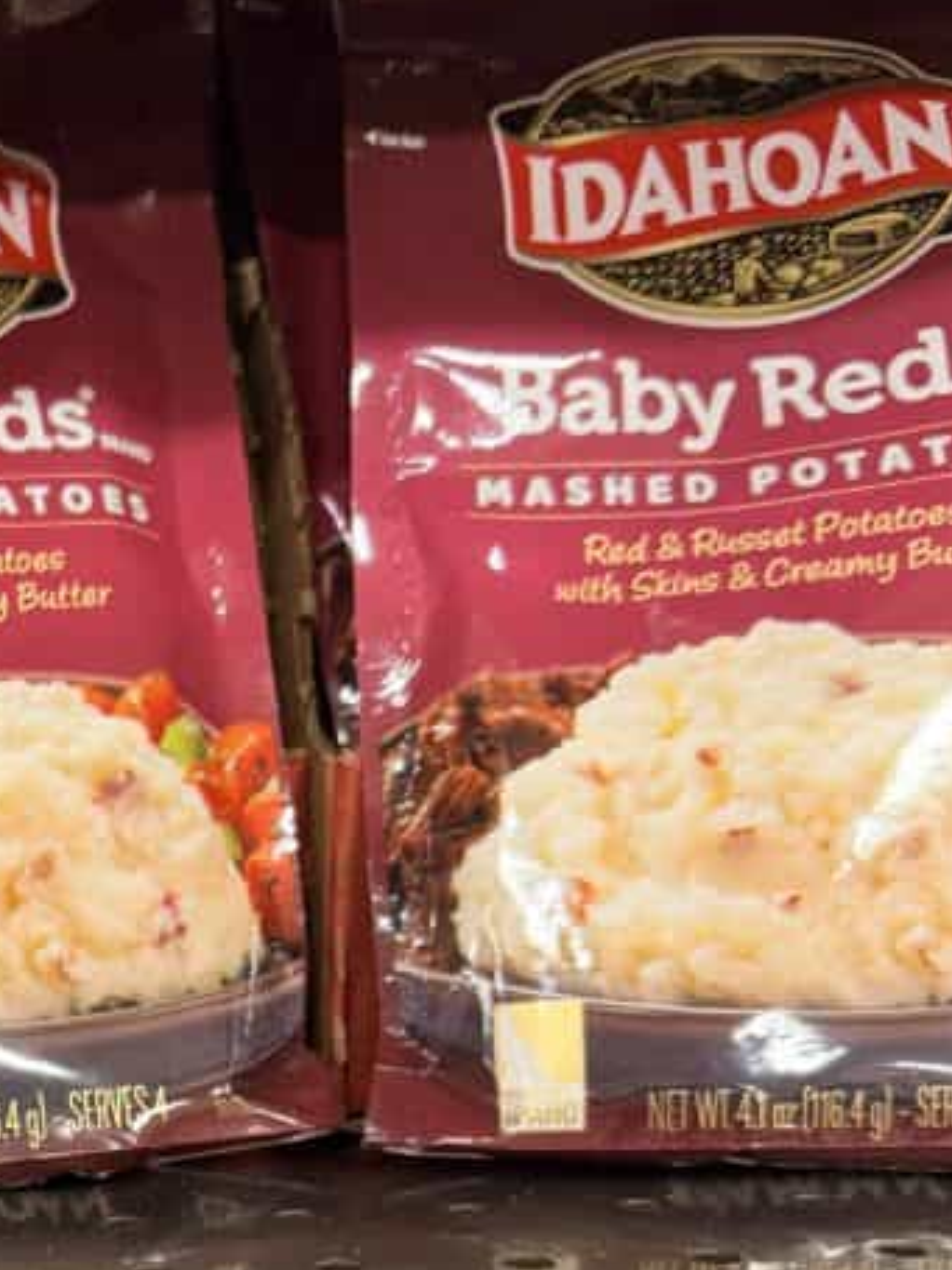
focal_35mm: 54
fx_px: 1981
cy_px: 1083
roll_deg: -0.1
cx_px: -64
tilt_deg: -13.7
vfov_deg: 34.1
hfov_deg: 25.3
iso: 250
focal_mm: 6.76
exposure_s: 1/60
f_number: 1.78
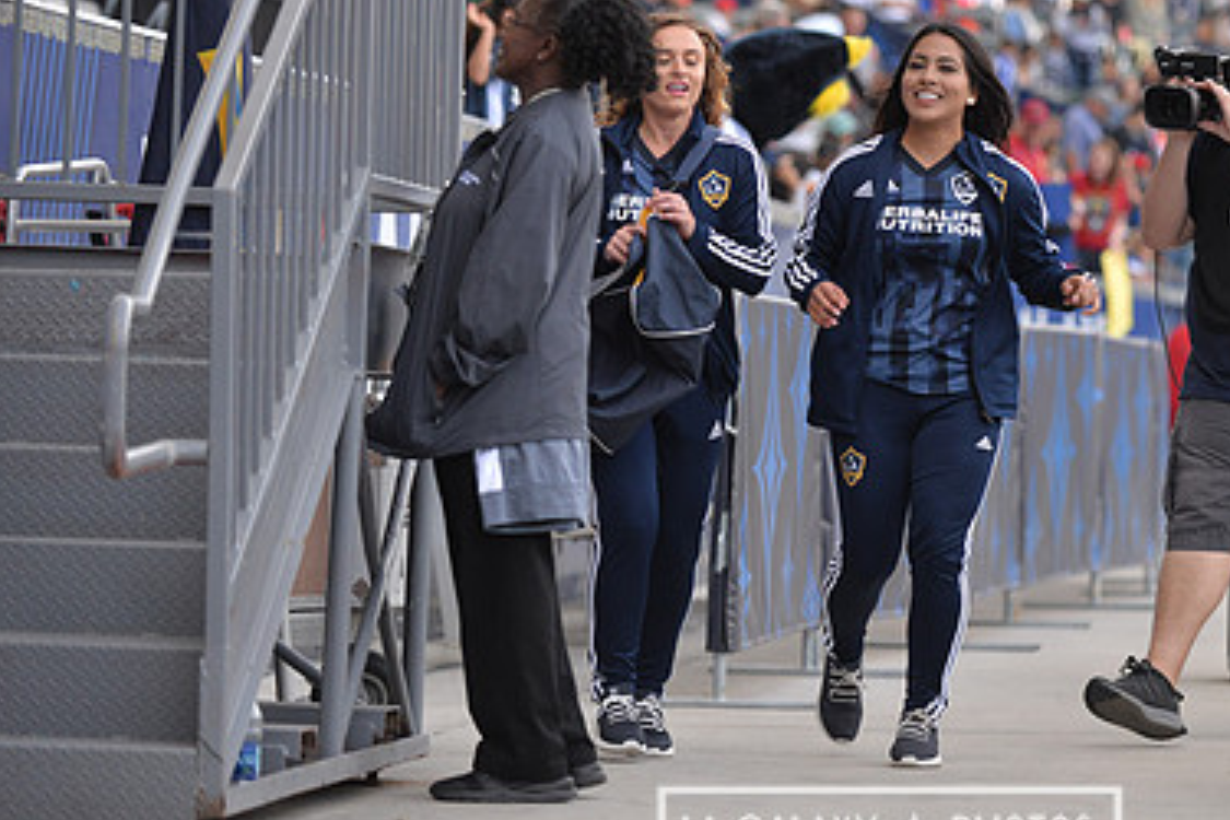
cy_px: 339
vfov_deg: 6.6
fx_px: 7140
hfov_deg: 9.8
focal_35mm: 209
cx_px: 889
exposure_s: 1/2000
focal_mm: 135
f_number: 2.8
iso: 640
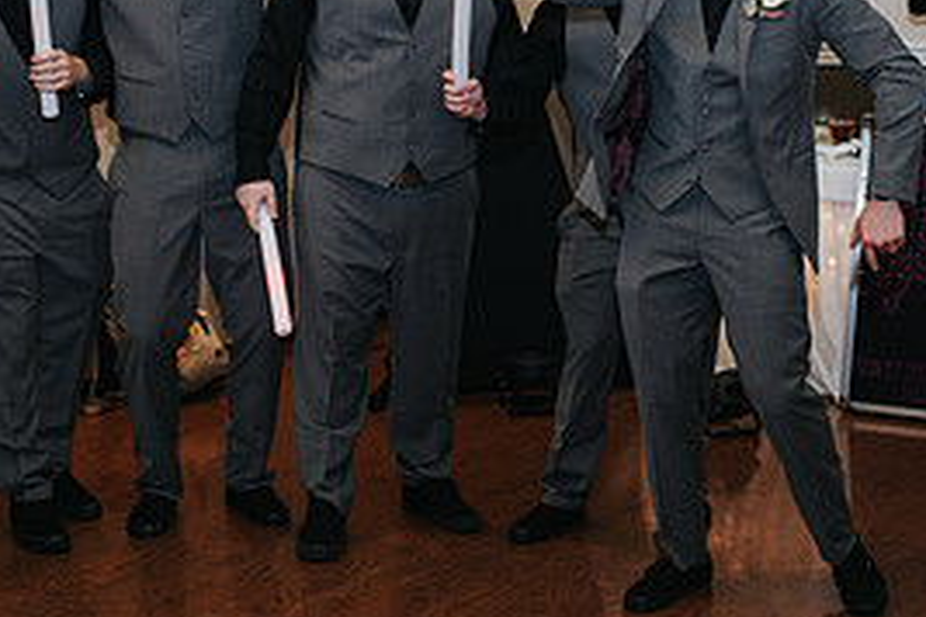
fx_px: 1955
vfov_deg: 17.9
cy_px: 232
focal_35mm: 76
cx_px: 496
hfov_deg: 26.6
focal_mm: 35
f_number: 3.2
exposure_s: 1/200
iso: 800
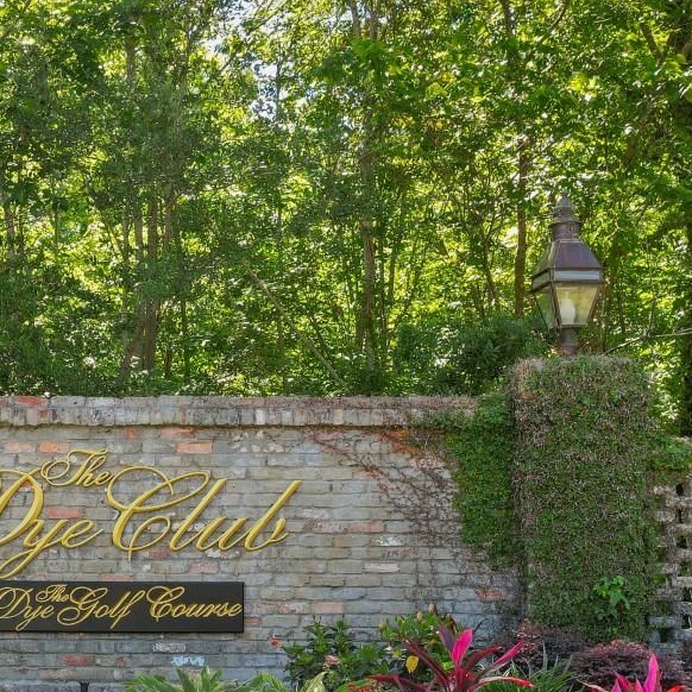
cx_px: 126
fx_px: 1176
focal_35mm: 52
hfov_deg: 31.8
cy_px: 533
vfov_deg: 32.1
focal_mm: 8.38
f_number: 2.8
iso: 130
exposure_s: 1/90
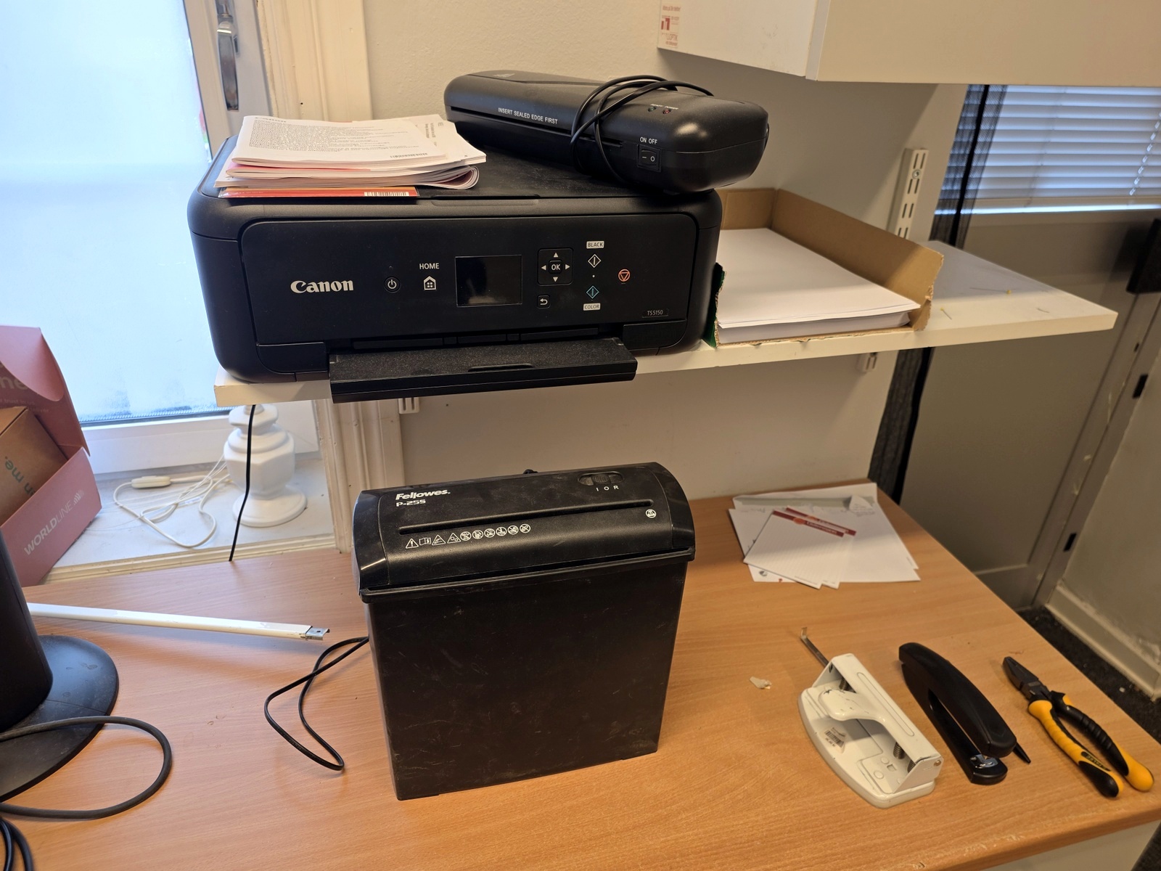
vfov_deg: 58.9
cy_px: 436
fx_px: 771
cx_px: 580
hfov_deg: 73.9
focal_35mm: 23
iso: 64
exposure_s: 1/100
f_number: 1.7
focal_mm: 6.25
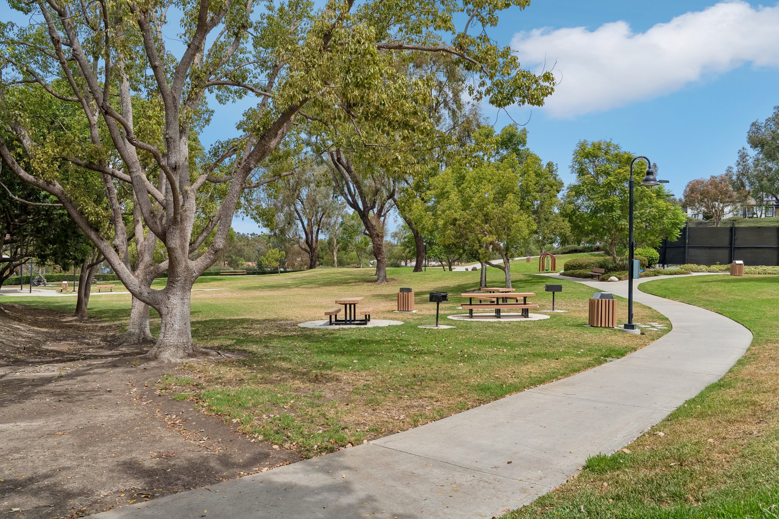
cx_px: 390
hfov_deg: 67.4
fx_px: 584
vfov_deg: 47.9
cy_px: 260
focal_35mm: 27
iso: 125
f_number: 8
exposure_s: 1/400
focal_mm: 27
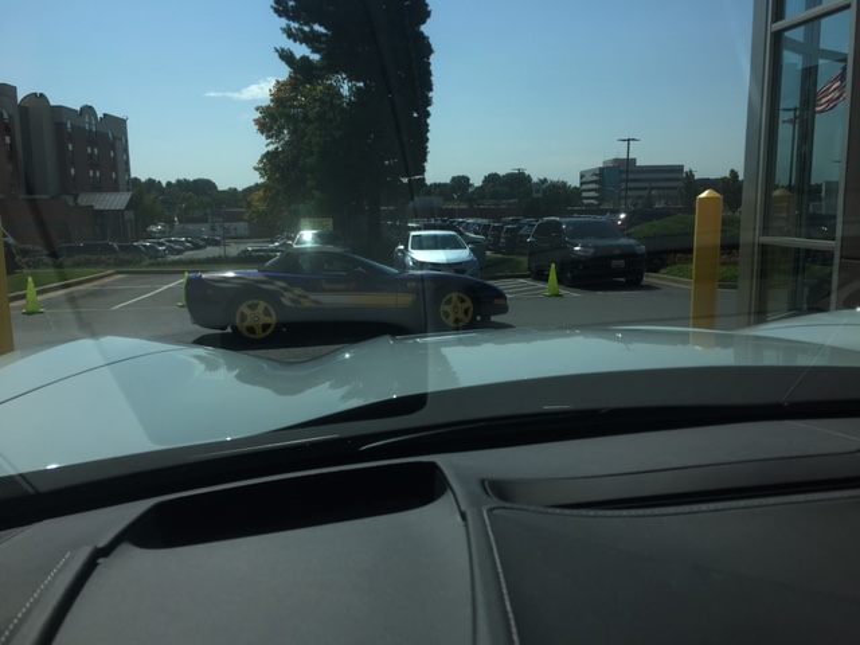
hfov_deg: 61.7
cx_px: 430
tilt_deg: -7.9
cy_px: 322
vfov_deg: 48.2
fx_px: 720
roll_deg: +0.6
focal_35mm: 29
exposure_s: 1/1603
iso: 25
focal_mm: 4.15
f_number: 2.2
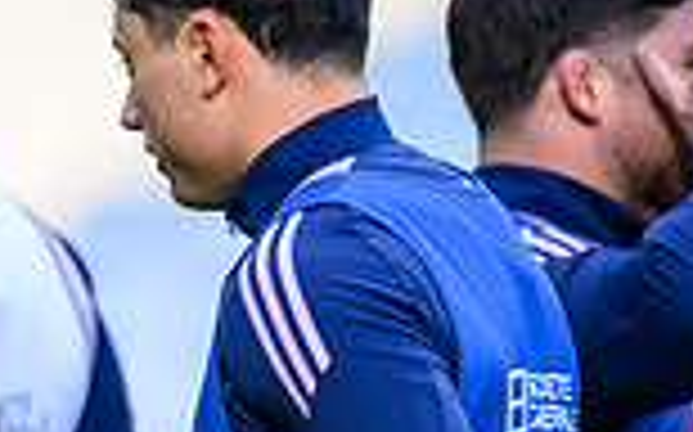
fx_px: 46710
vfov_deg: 0.5
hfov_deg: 0.8
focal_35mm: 2475
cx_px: -267
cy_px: 359
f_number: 4
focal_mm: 560
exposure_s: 1/1600
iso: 1000
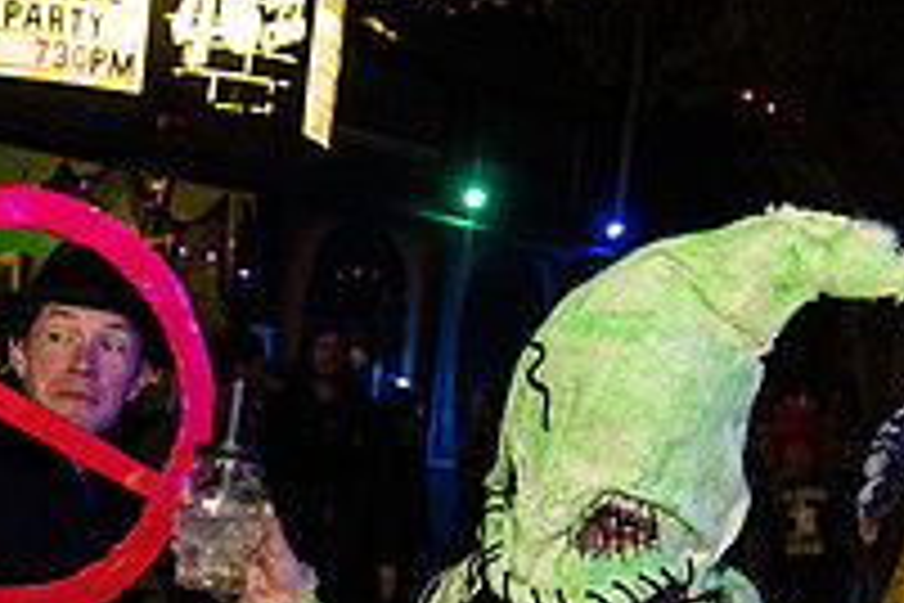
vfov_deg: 23.7
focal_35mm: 56
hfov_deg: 35.4
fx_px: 1406
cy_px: 520
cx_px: 317
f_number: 3.5
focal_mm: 14
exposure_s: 1/60
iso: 2000
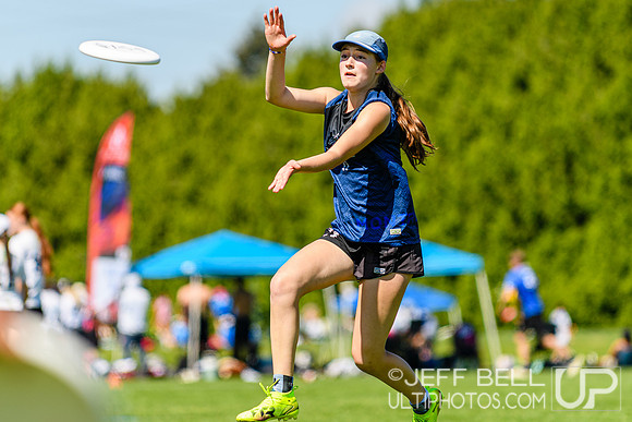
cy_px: 173
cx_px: 316
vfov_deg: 3.9
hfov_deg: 5.8
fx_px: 6213
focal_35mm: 354
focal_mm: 200
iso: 110
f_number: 3.2
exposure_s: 1/1250
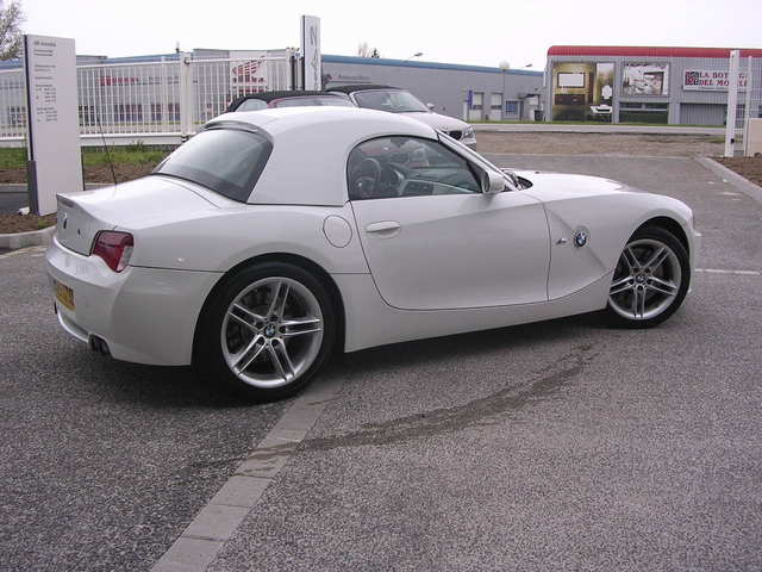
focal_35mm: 38
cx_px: 381
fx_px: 836
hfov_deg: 49.0
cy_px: 286
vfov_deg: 37.7
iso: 100
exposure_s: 1/132
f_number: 2.8
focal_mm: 5.8
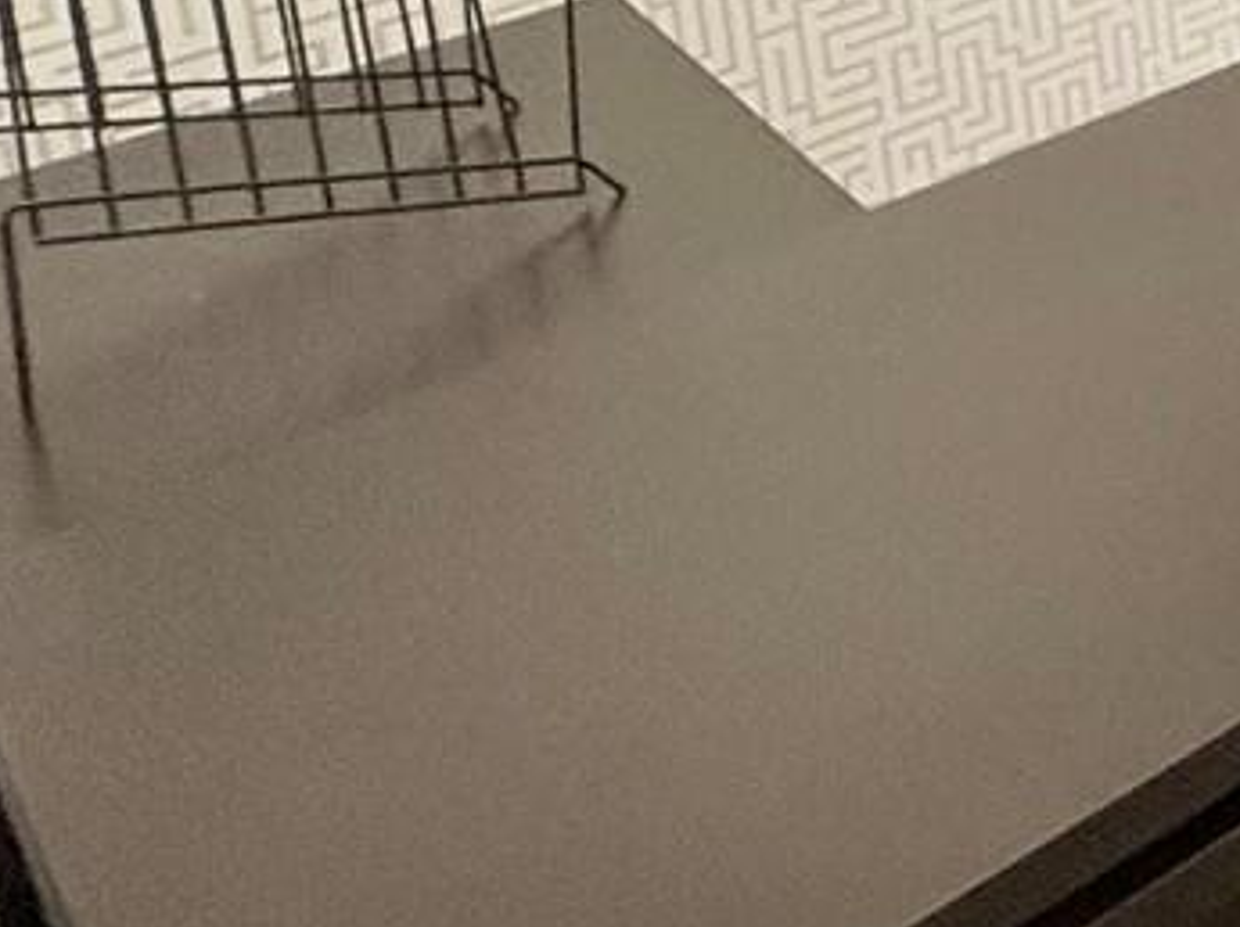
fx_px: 2326
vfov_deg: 18.0
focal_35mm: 65
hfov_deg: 17.2
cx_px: 2685
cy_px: -737
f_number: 2.2
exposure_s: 1/120
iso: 320
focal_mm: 2.22
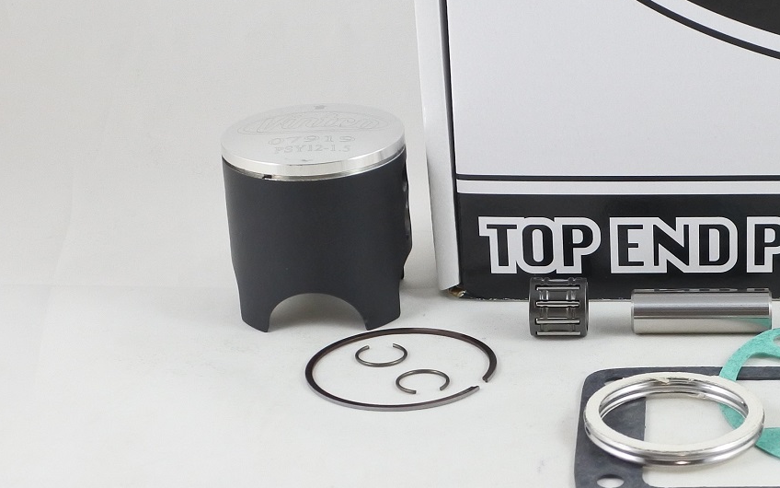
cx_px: 662
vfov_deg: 19.0
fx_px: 1446
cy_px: 117
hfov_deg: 29.3
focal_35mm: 68
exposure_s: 1/125
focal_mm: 12.1
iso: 400
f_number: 3.8
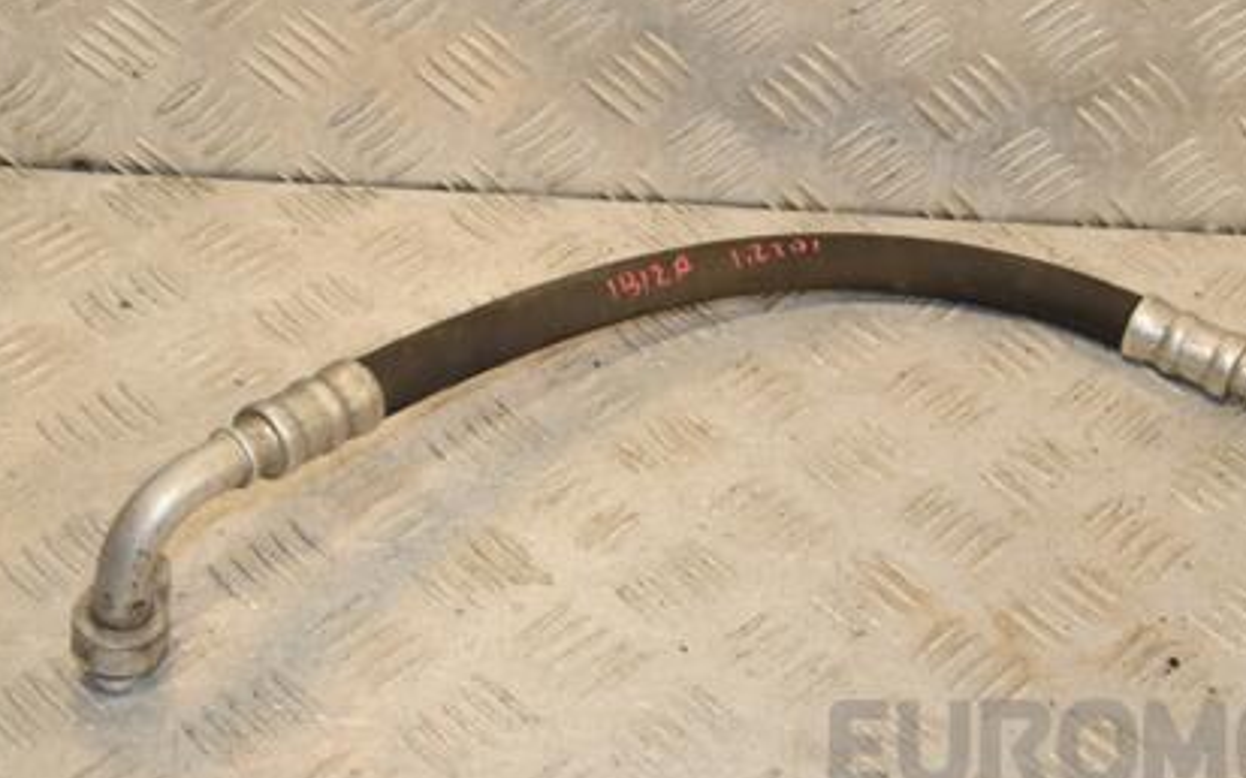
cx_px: 772
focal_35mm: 71
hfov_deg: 28.9
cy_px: 344
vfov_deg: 18.3
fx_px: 2411
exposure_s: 1/200
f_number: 8
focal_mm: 32
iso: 800
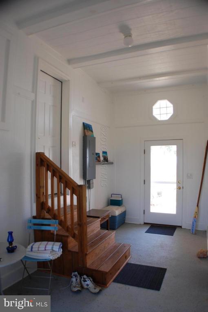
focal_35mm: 33
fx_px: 286
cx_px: 104
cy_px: 156
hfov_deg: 39.9
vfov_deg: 57.3
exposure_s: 1/60
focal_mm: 22
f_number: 4
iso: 200
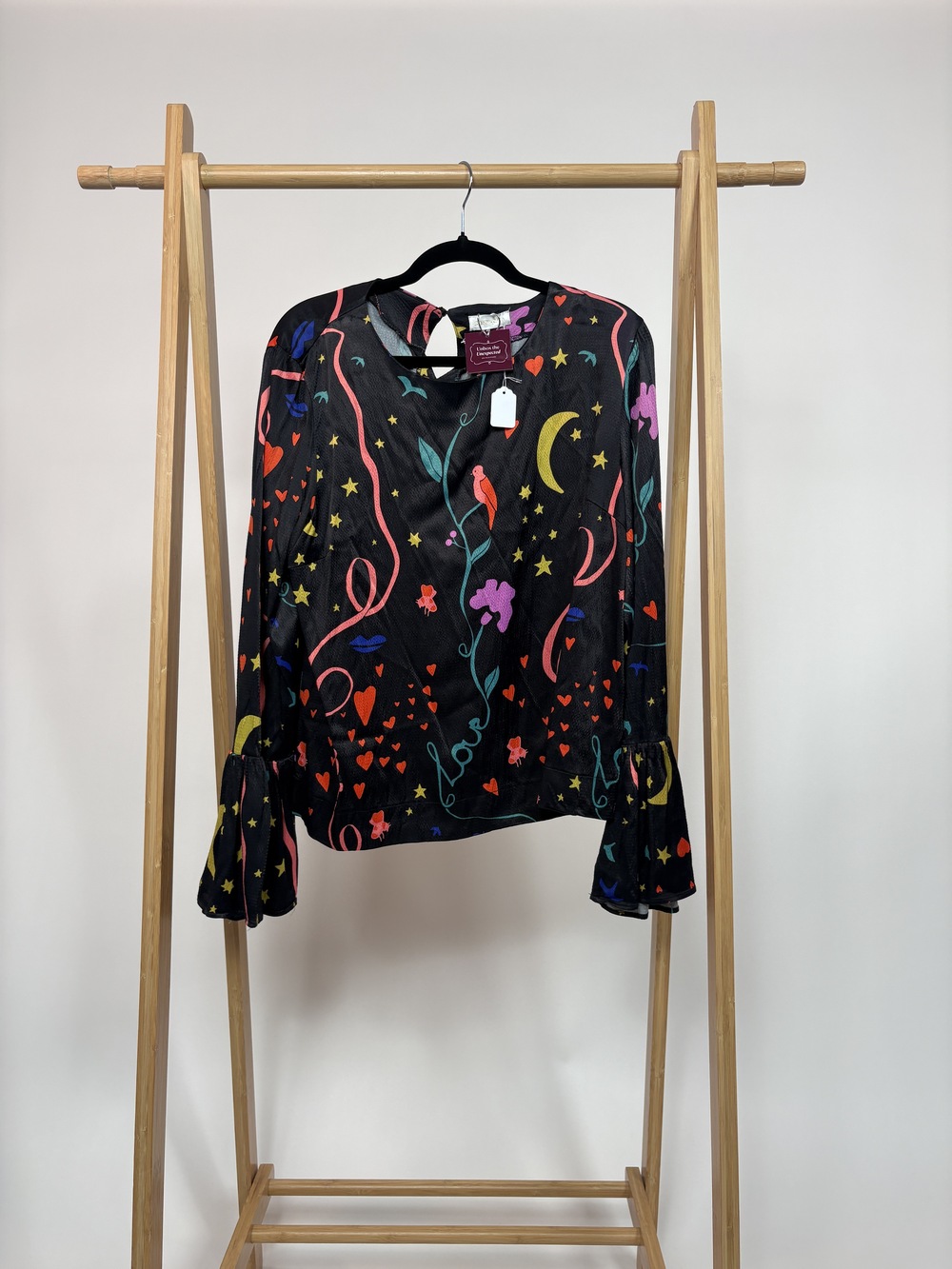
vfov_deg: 67.3
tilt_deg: -3.4
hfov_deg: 53.1
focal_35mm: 26
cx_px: 476
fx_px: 953
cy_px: 634
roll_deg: -0.7
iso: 50
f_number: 1.6
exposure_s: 1/120
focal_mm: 5.96
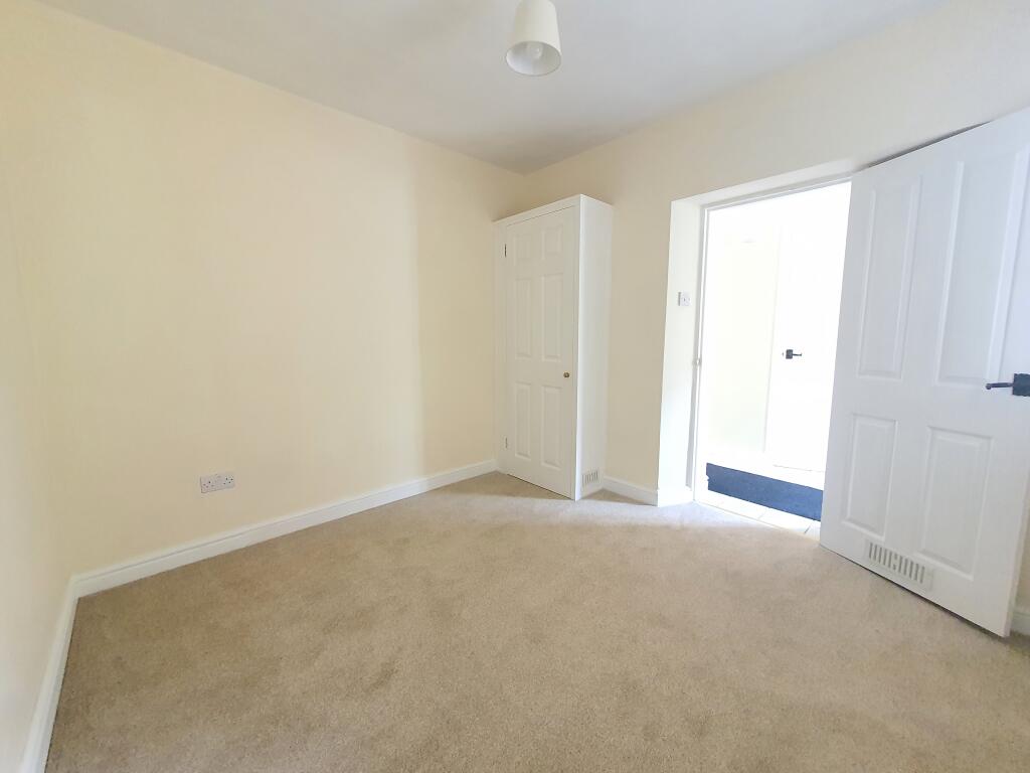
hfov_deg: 106.2
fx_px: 387
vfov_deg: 89.9
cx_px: 515
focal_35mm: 13
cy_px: 386
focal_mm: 1.8
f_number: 2.2
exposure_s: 1/25
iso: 640
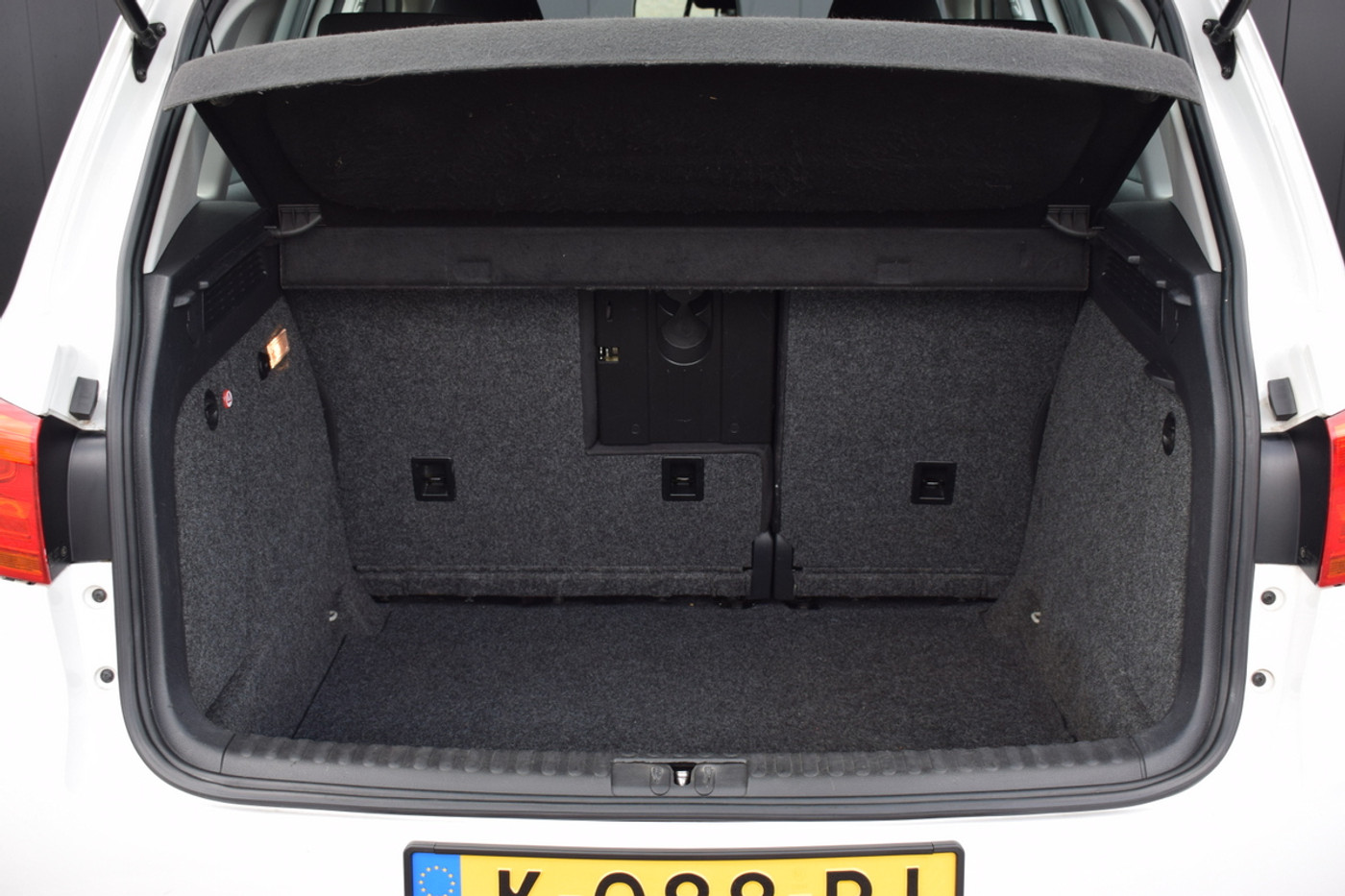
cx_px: 672
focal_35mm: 44
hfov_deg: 45.0
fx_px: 1625
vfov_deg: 30.8
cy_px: 448
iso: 400
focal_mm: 29
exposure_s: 1/160
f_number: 6.3
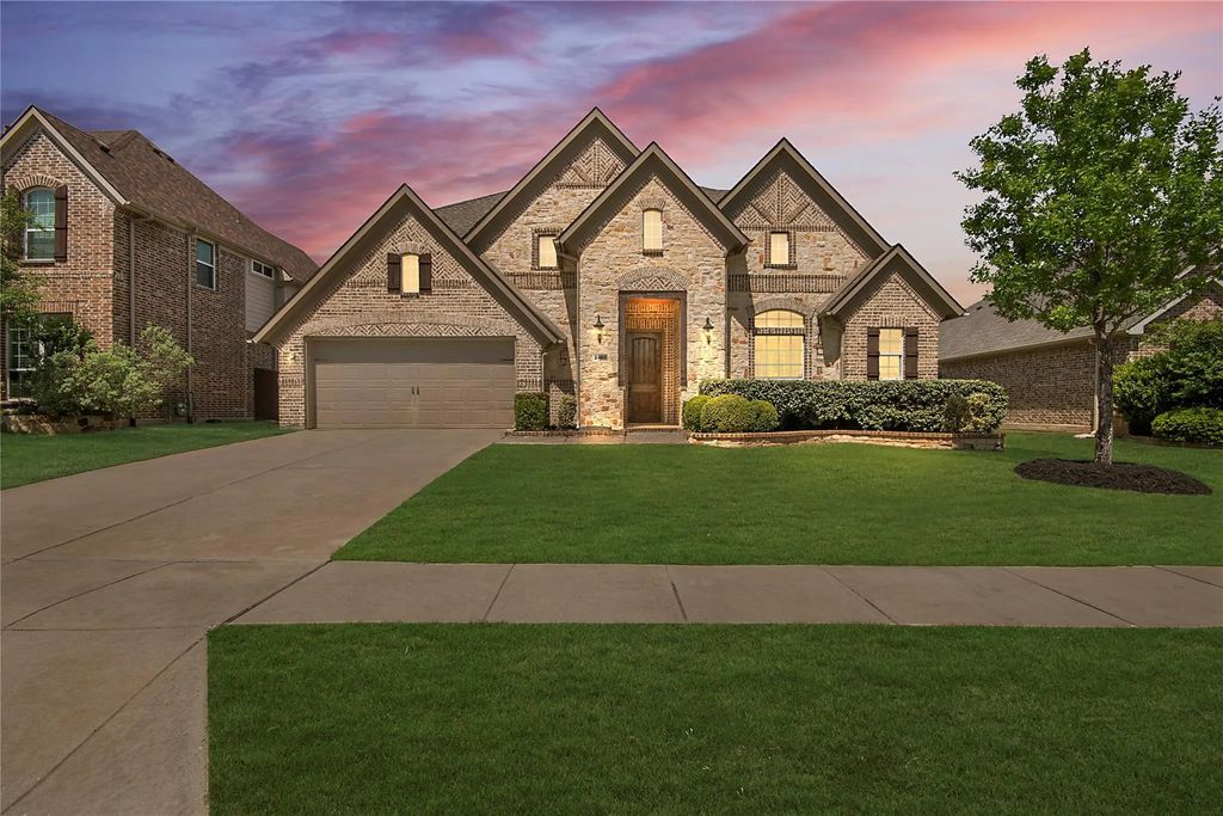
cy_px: 408
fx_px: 510
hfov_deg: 100.4
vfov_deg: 77.3
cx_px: 612
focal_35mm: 15
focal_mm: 10
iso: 100
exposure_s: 1/320
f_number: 11
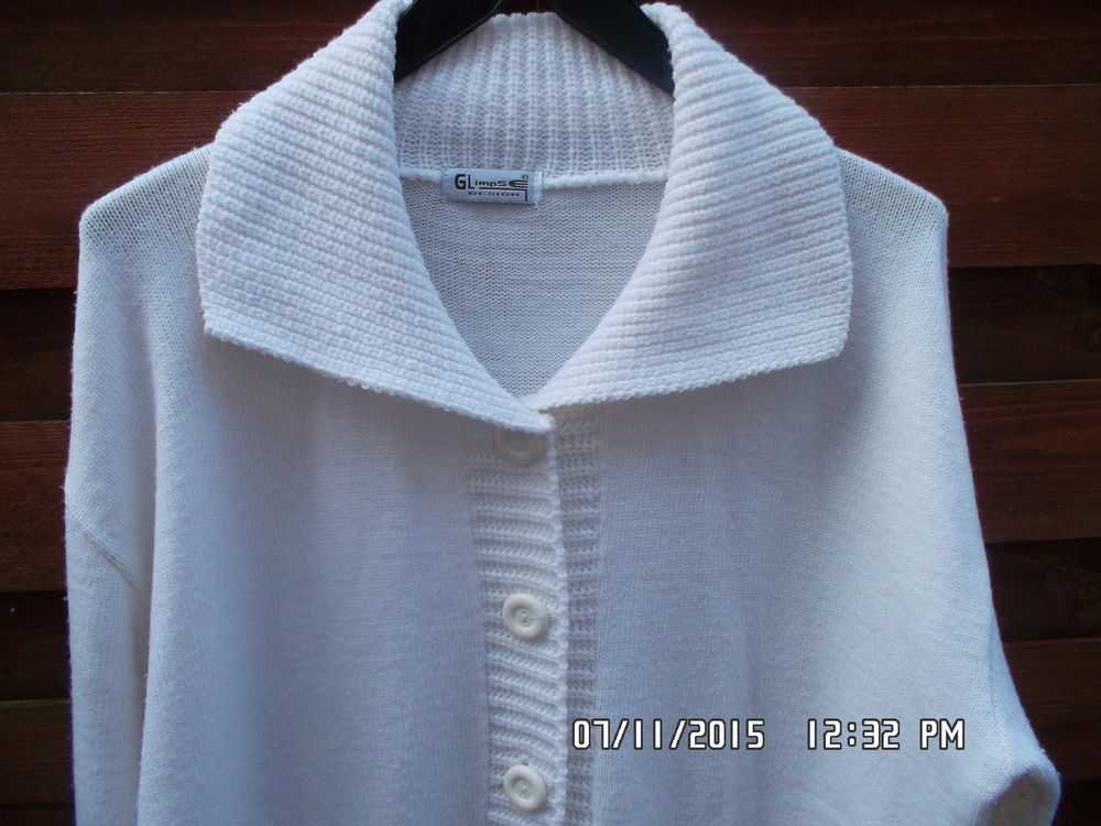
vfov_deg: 49.7
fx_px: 891
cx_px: 550
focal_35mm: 28
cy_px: 413
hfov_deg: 63.4
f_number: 3.3
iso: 80
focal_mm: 4.1
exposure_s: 1/250
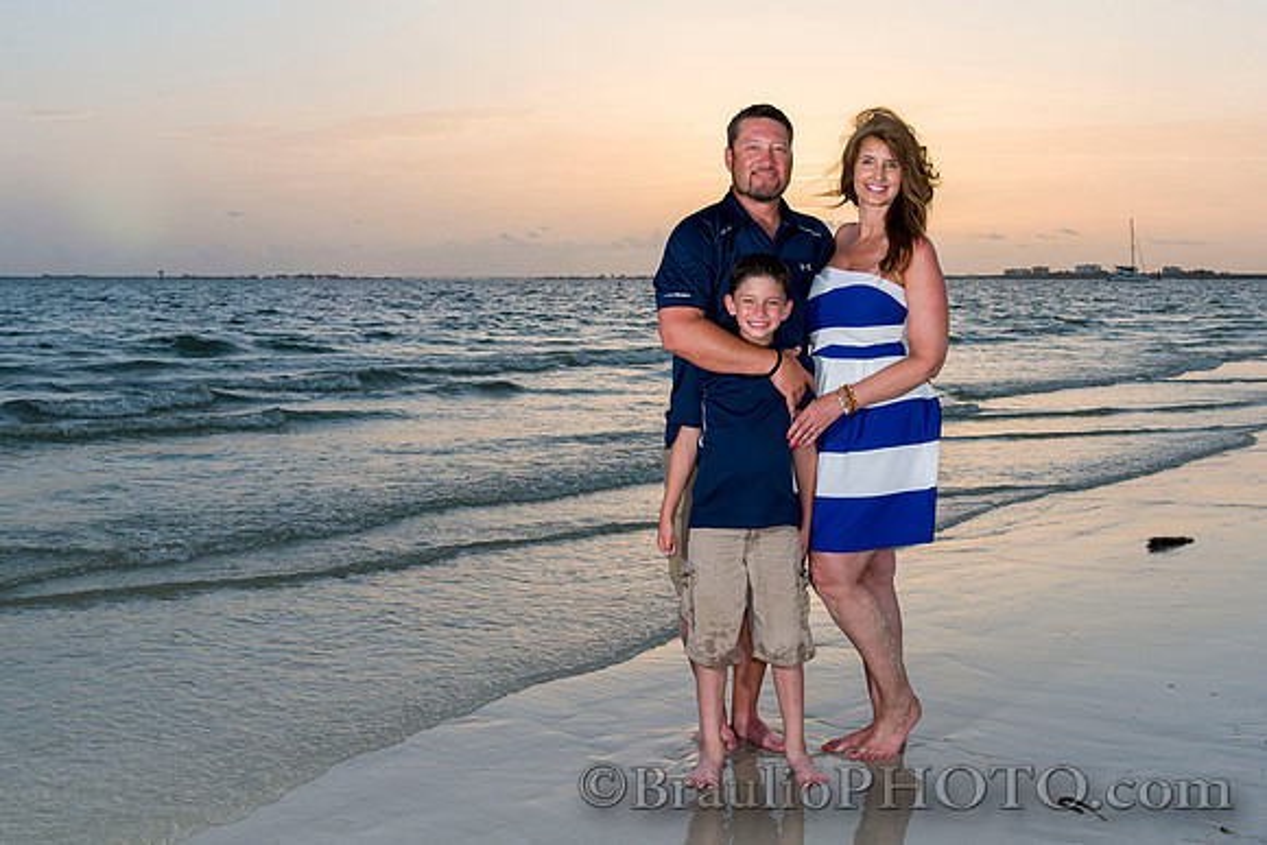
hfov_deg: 43.1
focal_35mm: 45
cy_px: 406
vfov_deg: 29.6
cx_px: 697
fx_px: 1601
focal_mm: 40
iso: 400
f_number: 9
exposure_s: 1/160
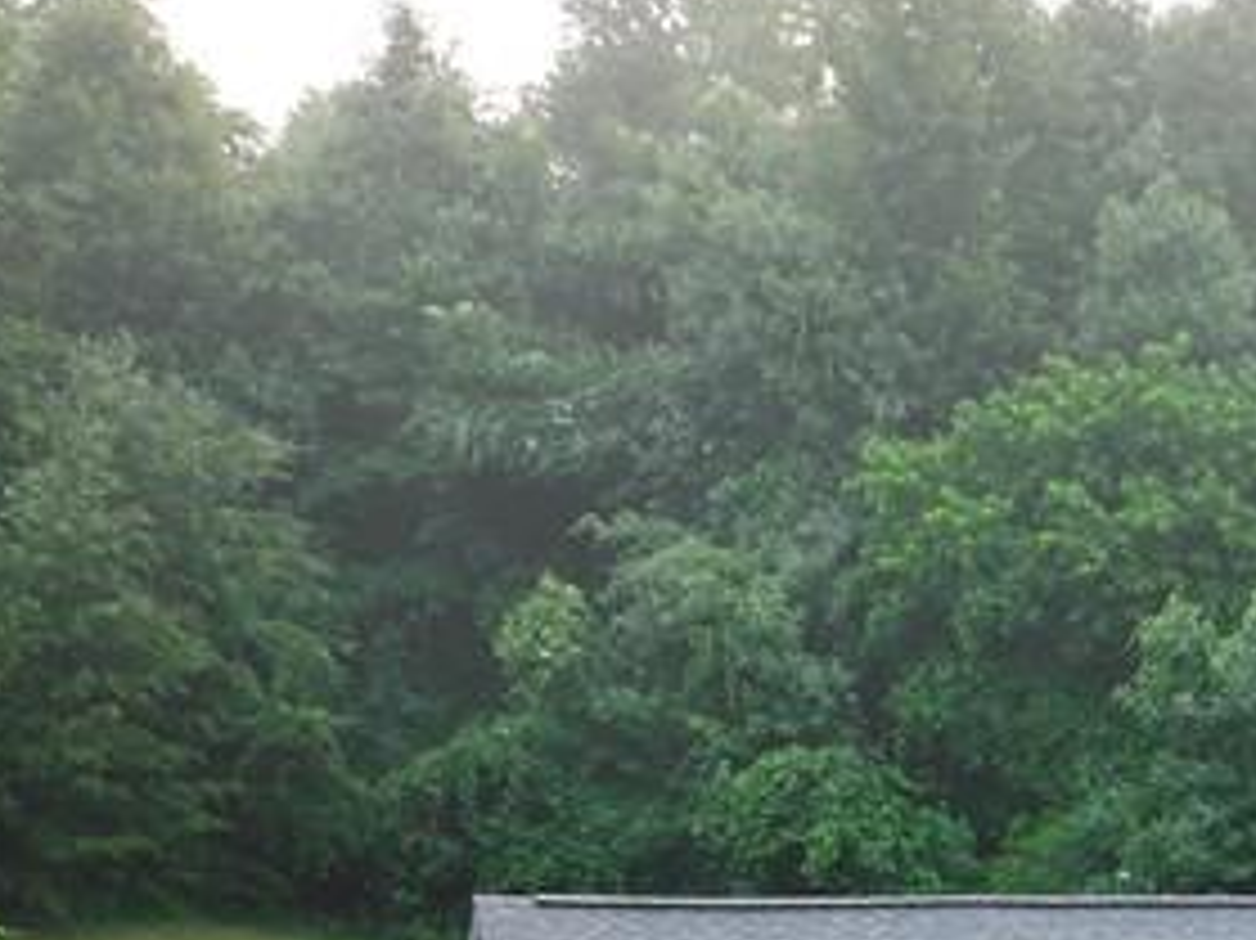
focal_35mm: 88
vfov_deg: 15.6
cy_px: 1338
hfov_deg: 21.3
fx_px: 3192
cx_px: 1337
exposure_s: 1/15
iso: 100
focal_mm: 12.3
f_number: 2.8
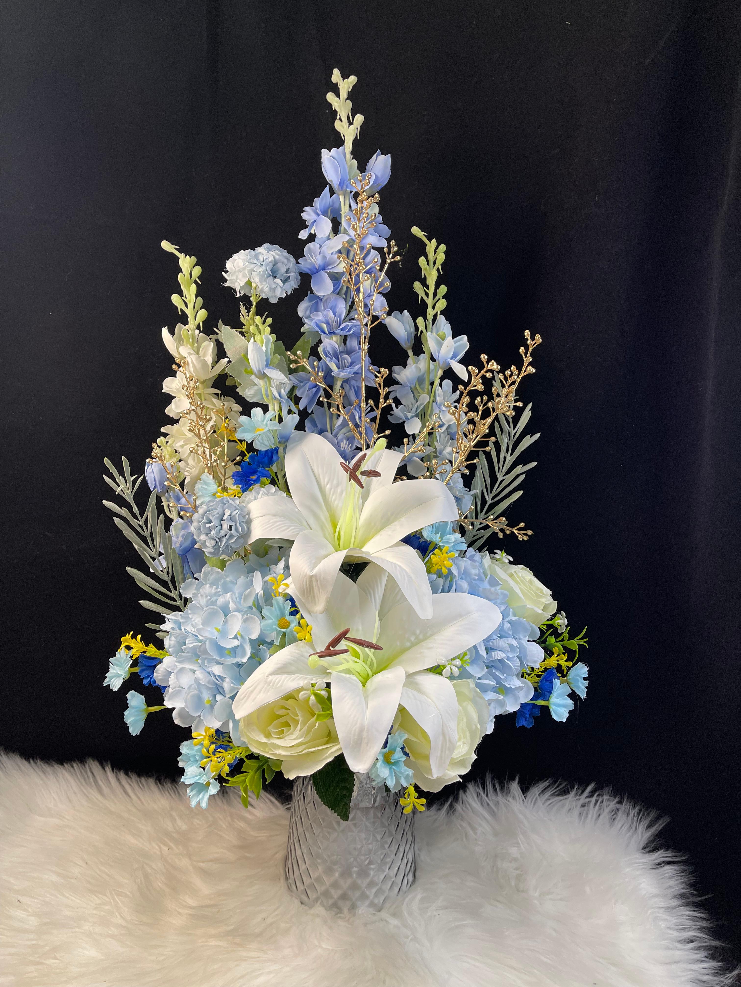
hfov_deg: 54.9
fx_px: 714
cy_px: 494
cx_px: 370
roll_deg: -1.4
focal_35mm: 25
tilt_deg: -12.1
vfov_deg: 69.4
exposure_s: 1/100
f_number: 1.6
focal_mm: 5.1
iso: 100
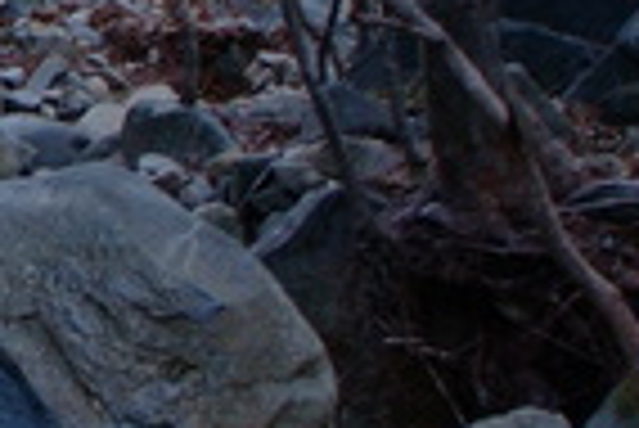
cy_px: 351
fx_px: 2630
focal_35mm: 148
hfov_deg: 12.7
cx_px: -470
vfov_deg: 9.3
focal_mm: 20
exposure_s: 1/45
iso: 400
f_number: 3.3
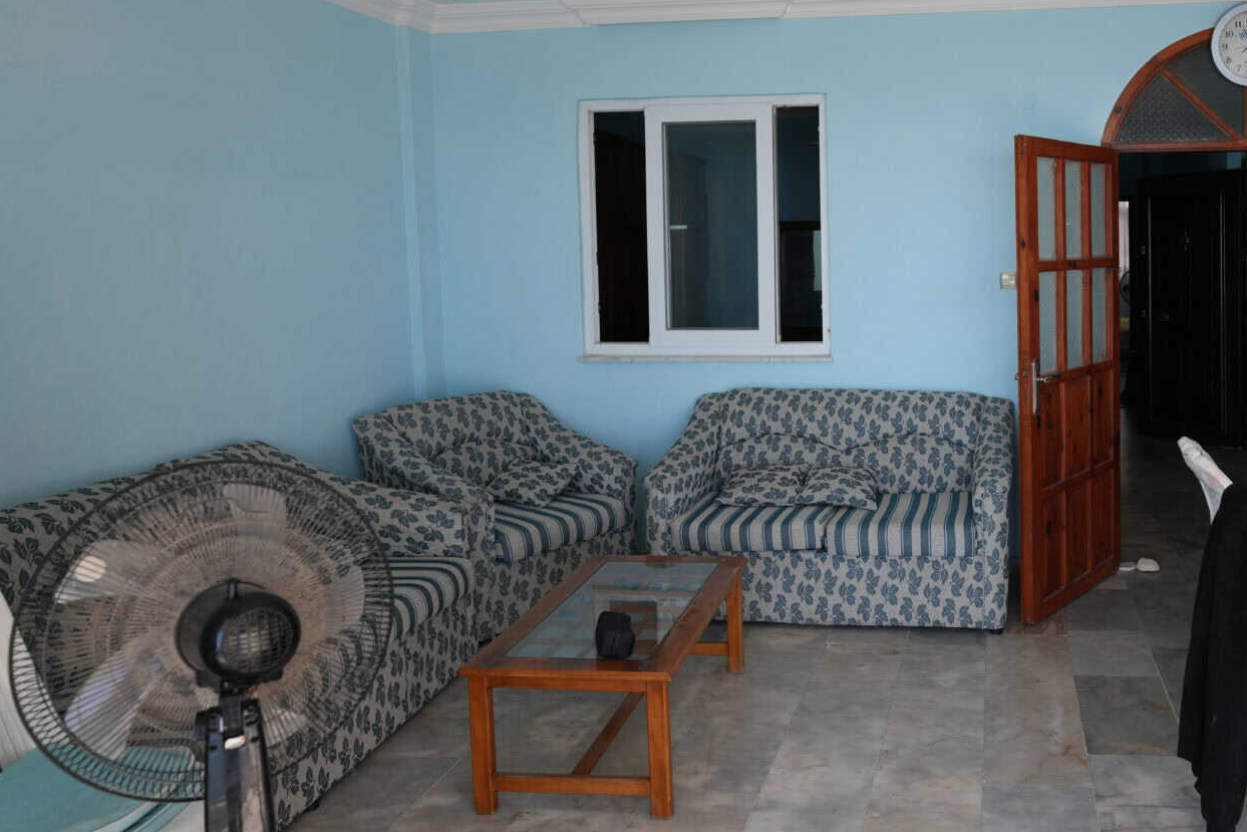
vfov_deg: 46.1
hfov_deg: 62.1
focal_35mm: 28
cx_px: 920
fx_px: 970
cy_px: 320
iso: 125
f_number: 4
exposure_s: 1/160
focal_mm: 17
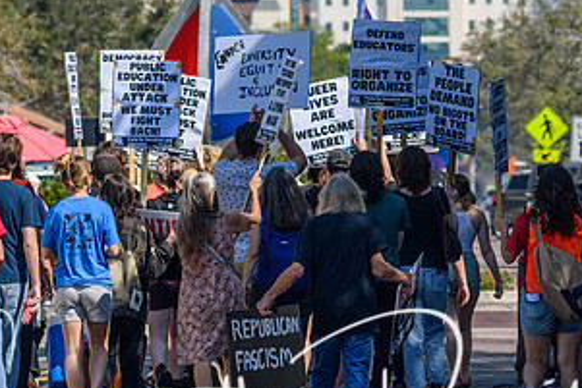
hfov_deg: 3.7
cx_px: 188
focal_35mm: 558
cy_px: 235
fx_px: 9025
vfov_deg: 2.5
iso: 220
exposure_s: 1/2000
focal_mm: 185
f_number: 5.6
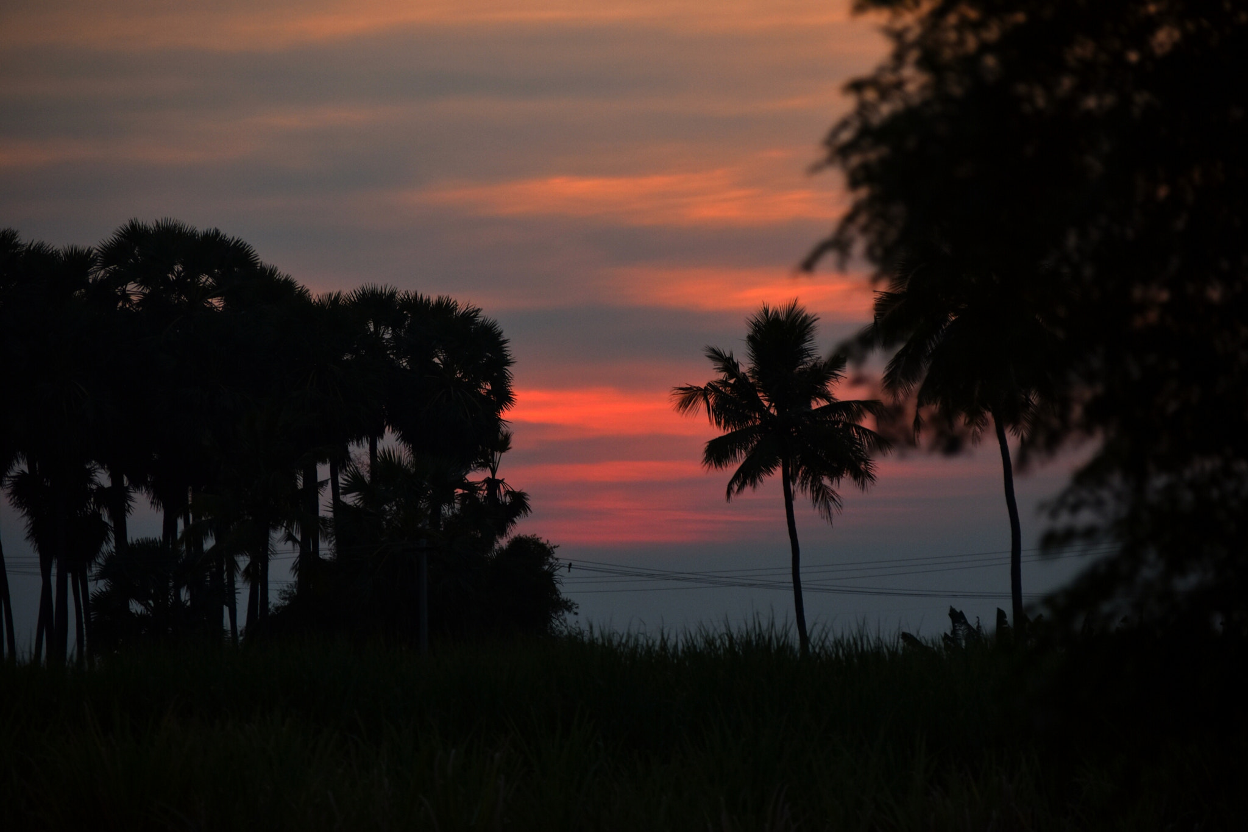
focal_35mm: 174
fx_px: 6031
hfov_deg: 11.8
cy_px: 416
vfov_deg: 7.9
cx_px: 624
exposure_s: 1/400
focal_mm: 116
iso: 320
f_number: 4.5
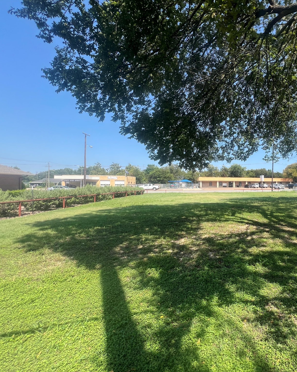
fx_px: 187
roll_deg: -0.3
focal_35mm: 17
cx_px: 239
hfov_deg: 69.2
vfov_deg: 89.6
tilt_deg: -0.7
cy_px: 185
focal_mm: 1.57
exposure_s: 1/834
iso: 32
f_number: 1.8
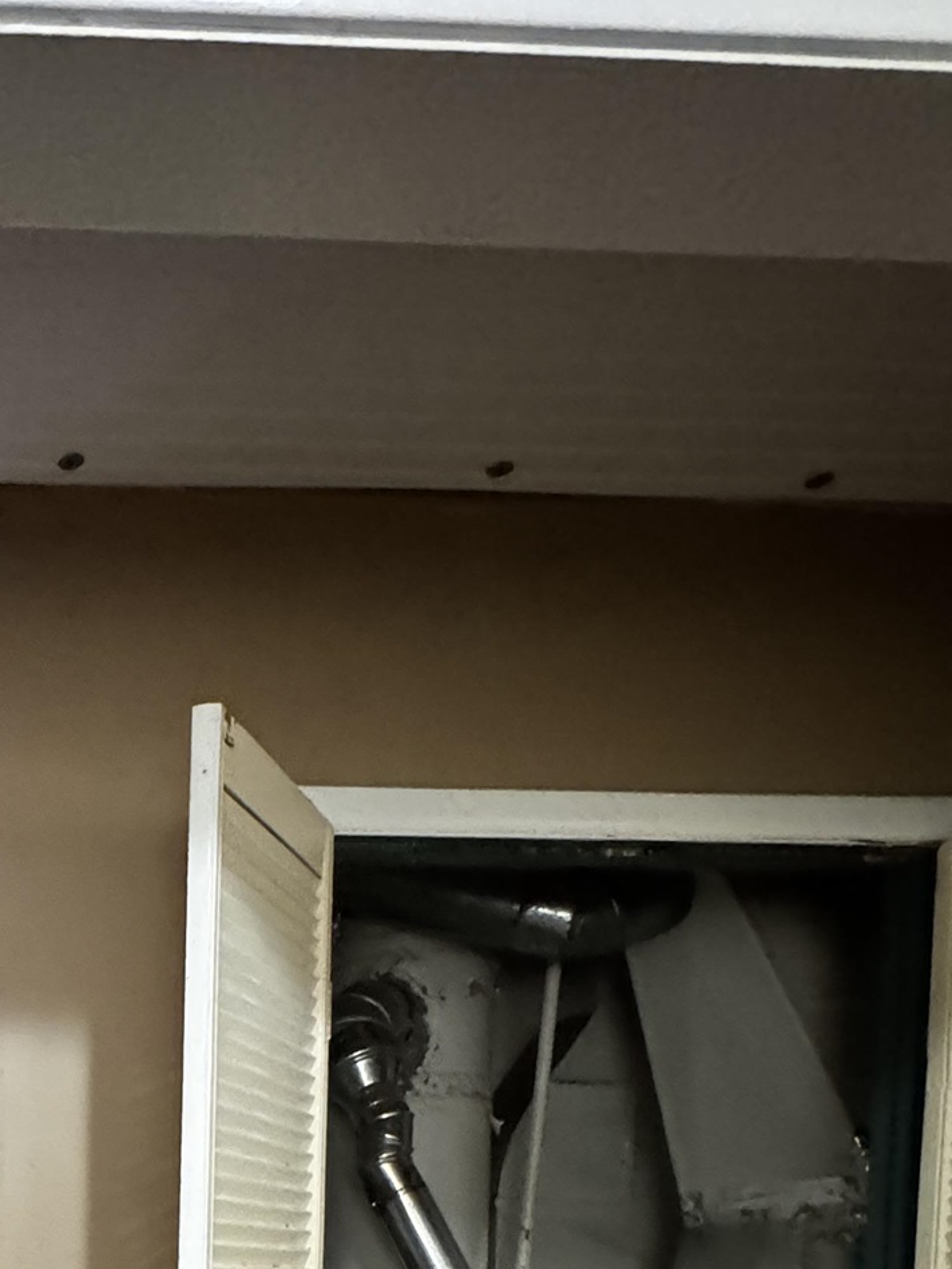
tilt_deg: -4.2
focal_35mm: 34
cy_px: 1367
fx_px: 1246
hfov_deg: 33.8
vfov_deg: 43.2
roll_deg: -0.3
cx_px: -194
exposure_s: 1/60
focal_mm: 2.22
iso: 1250
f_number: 2.2
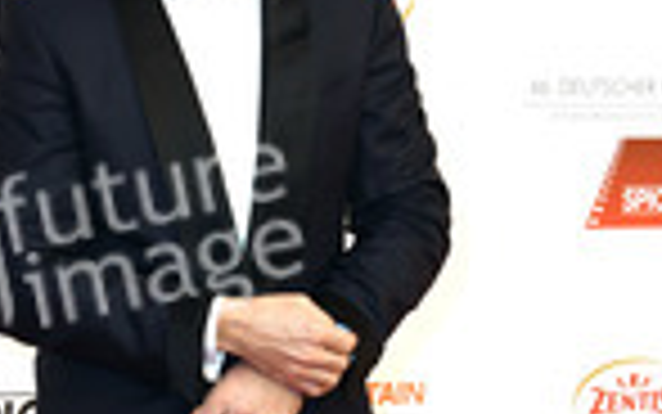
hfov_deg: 10.8
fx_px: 3501
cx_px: 203
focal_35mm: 194
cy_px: 477
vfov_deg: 6.7
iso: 320
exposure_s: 1/125
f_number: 6.3
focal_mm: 70
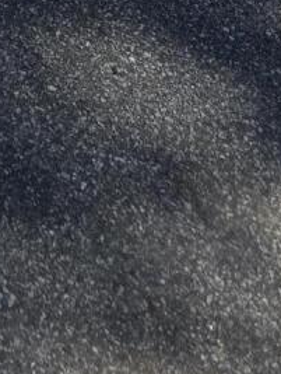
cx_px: -531
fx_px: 1857
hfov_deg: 7.7
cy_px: -993
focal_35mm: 172
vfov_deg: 8.2
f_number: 1.7
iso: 12
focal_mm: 6.3
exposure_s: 1/358
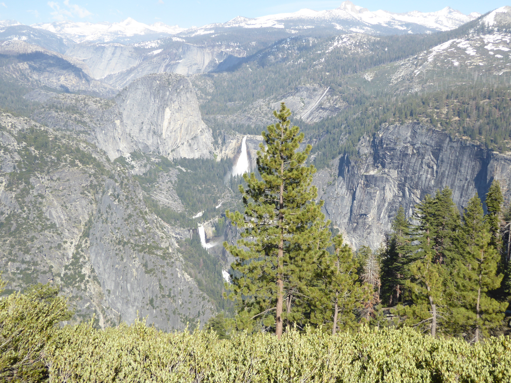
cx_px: 256
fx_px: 679
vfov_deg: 31.5
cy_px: 192
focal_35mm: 46
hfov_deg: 41.2
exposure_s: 1/400
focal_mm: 7.8
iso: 80
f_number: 3.9
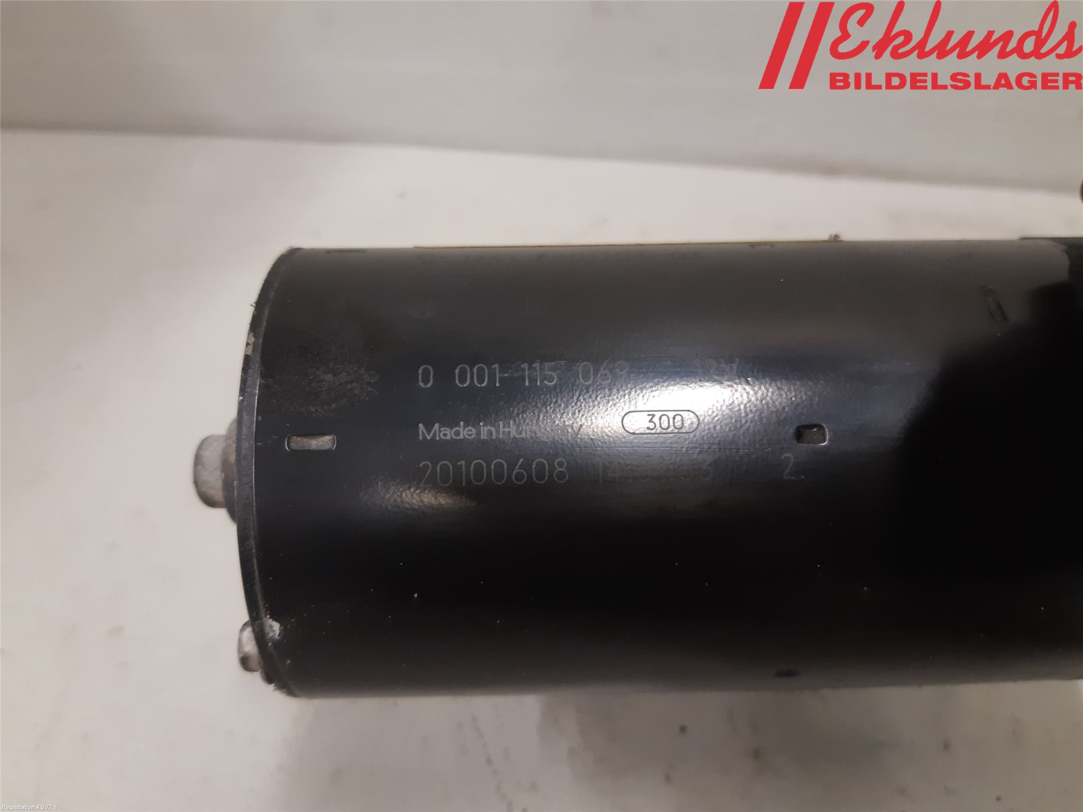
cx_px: 542
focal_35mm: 26
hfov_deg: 67.3
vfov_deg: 53.1
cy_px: 406
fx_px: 813
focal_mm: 3.93
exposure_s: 1/50
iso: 200
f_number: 1.7
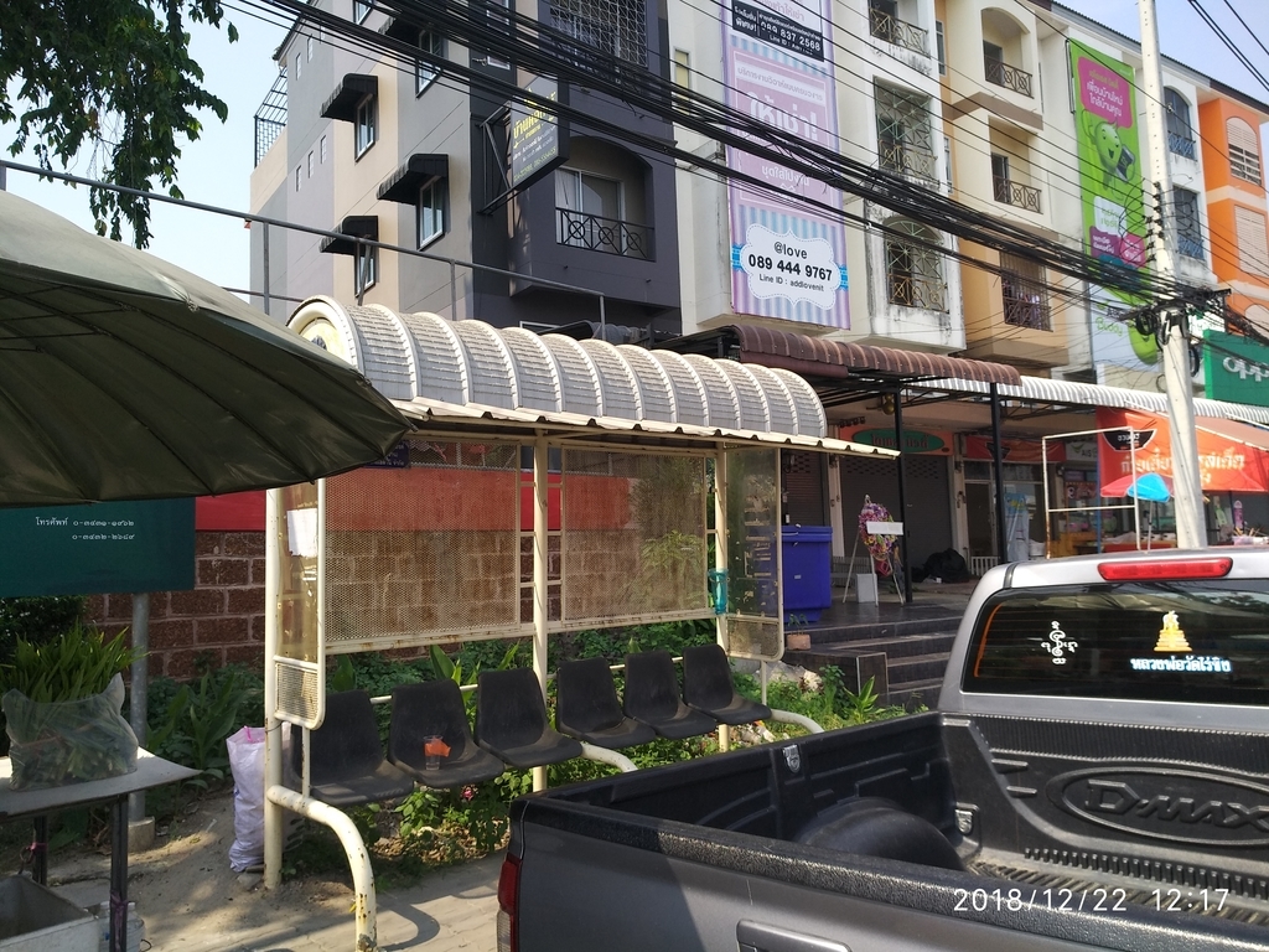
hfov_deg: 76.4
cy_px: 476
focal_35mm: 22
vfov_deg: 61.1
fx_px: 807
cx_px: 634
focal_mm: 3.81
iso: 125
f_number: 2.2
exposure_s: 1/618
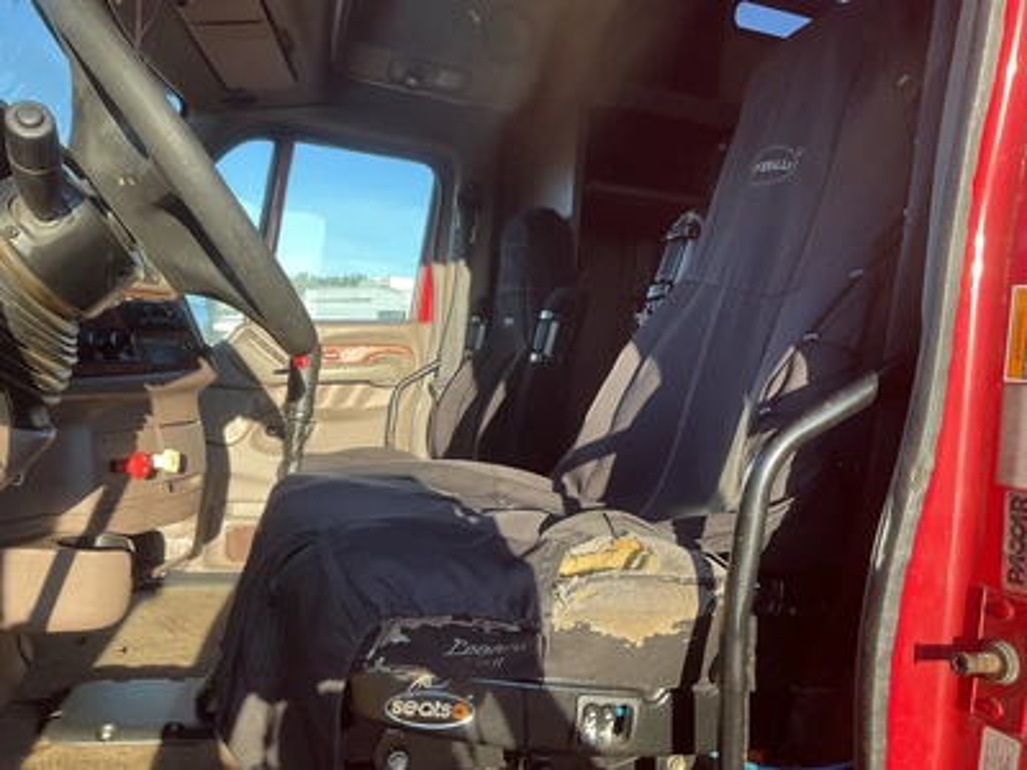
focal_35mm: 29
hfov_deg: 61.7
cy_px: 385
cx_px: 514
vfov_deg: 48.2
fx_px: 860
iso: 20
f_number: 1.8
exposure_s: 1/143
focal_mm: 3
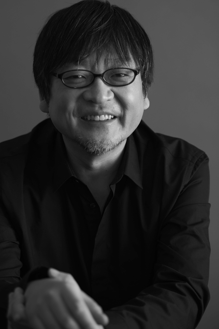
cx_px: 89
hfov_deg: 10.6
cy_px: 128
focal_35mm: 129
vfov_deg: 15.9
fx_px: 1177
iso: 640
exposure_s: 1/15
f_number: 2.8
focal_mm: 105
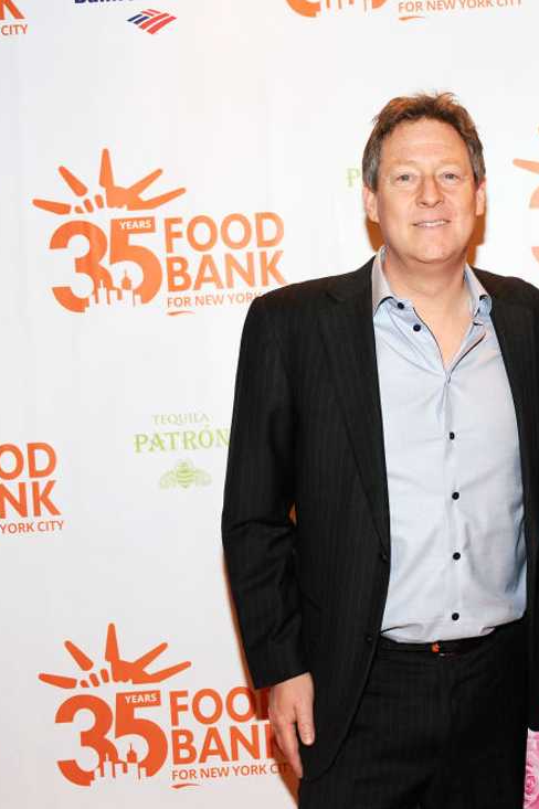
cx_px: 496
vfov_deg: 36.3
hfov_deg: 23.9
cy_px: 410
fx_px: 1236
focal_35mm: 55
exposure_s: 1/200
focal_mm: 36
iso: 800
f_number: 6.3
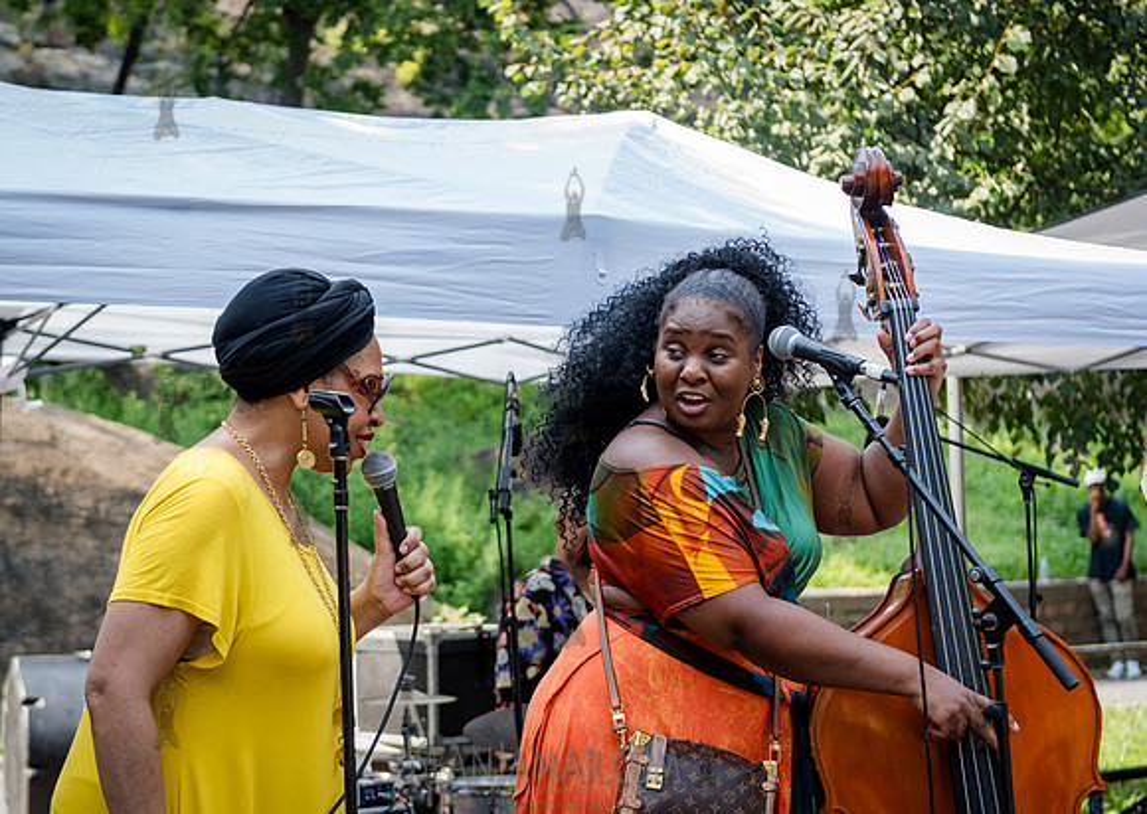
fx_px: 2394
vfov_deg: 19.3
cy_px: 352
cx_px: 457
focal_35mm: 74
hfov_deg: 26.9
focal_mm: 62
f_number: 3.5
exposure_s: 1/640
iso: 500
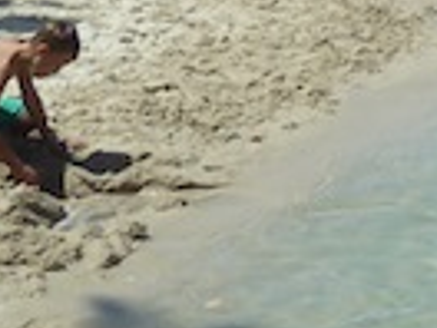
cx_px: 1109
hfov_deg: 10.8
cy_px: -364
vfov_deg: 9.1
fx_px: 1906
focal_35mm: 151
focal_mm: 4.1
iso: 80
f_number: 5.6
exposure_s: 1/500
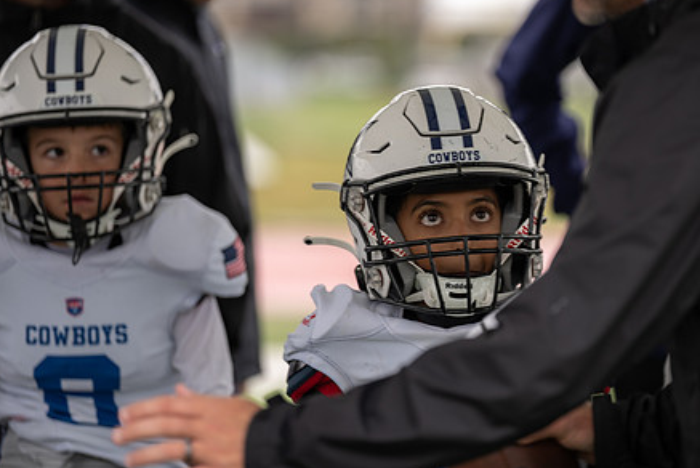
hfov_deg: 9.4
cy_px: 248
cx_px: 447
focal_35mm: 219
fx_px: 4261
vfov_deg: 6.3
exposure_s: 1/320
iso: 100
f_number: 2.8
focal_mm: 165
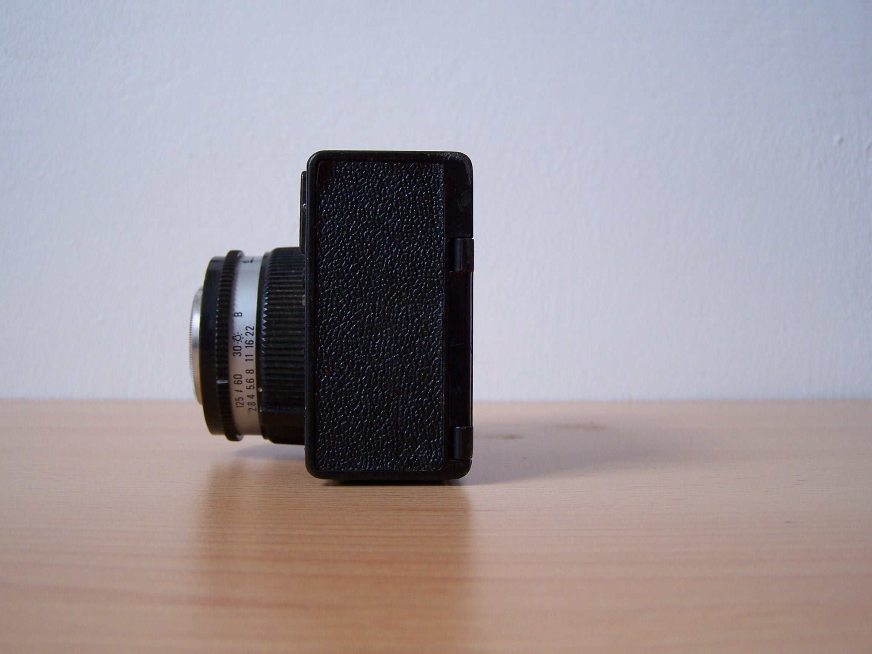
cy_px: 327
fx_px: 957
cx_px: 436
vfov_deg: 37.7
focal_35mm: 38
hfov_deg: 49.0
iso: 80
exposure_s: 1/40
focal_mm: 6.3
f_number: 2.8
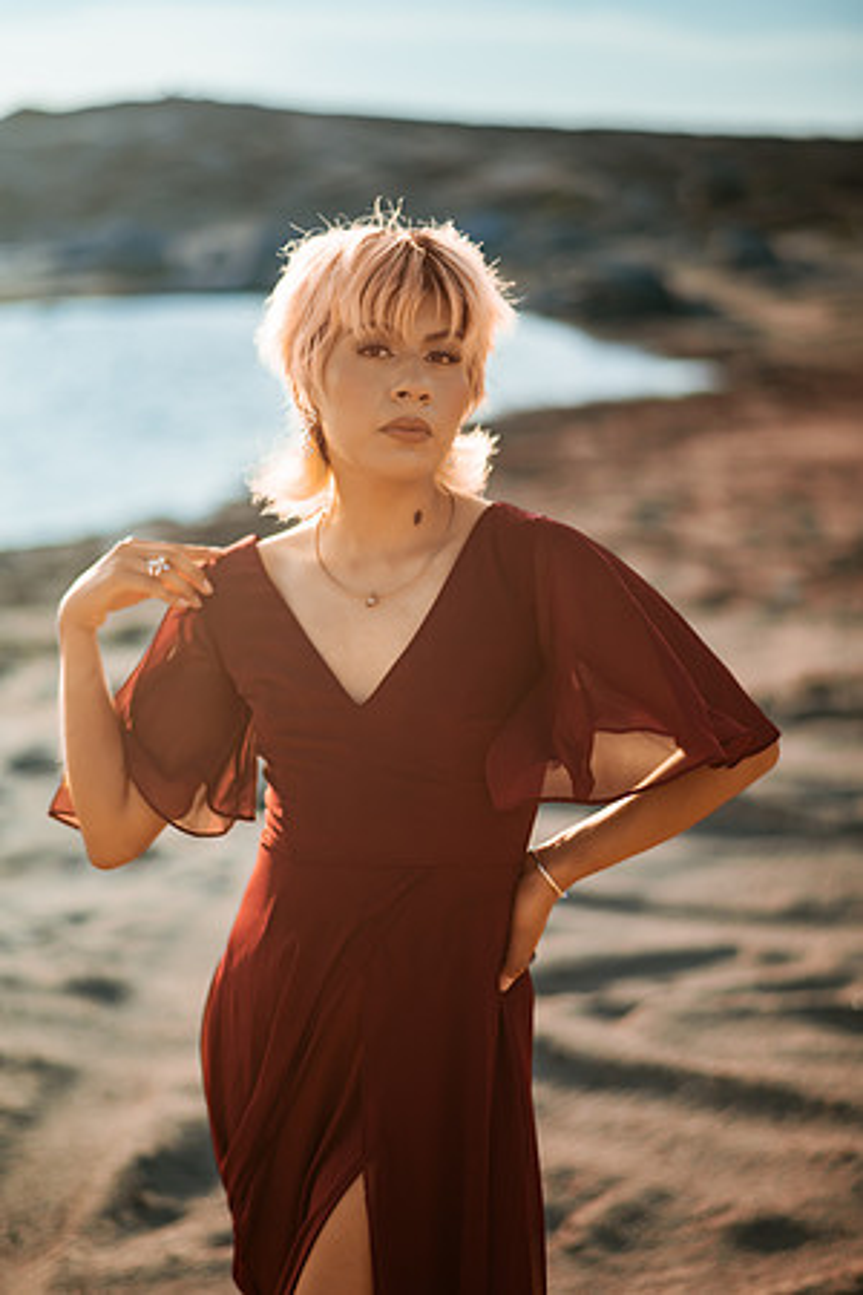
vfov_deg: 34.5
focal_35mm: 58
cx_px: 432
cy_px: 648
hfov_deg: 23.4
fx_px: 2085
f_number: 1.4
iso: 100
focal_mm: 58
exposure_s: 1/8000
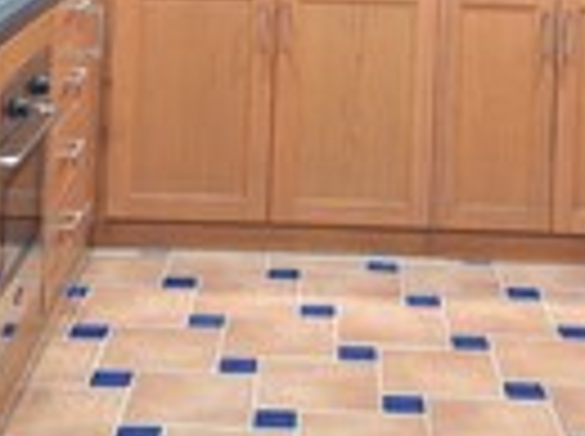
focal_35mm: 81
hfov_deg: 24.1
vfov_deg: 16.8
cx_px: 331
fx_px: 1366
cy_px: -182
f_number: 1.8
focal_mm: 5.54
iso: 320
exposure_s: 1/25
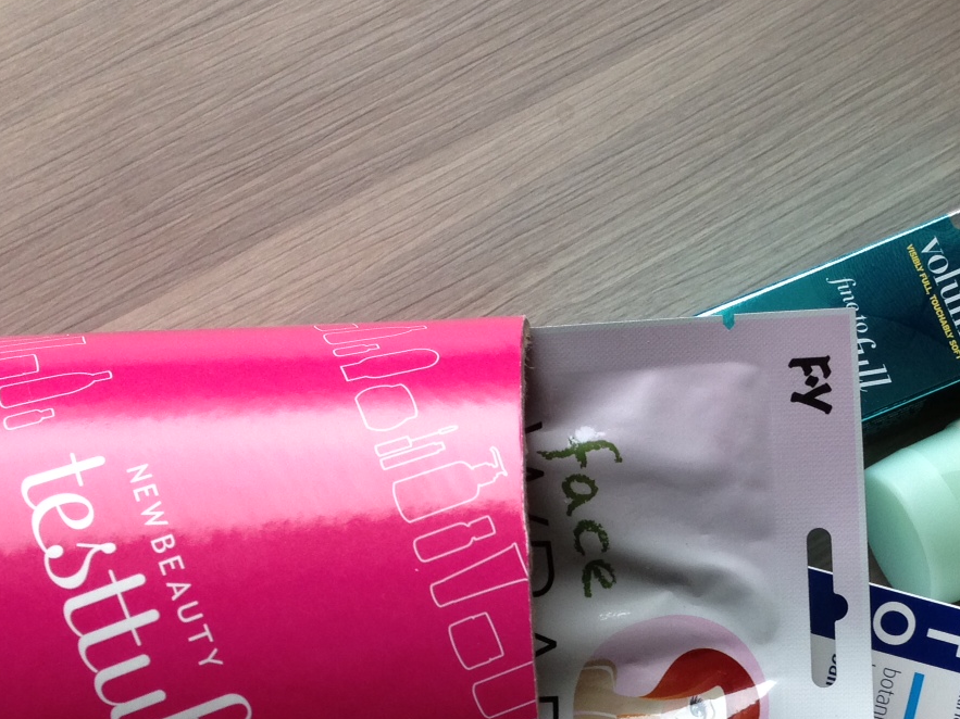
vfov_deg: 23.4
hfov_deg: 30.9
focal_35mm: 61
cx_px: 773
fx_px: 1691
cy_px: 648
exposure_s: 1/120
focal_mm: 4.13
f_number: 2.4
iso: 100
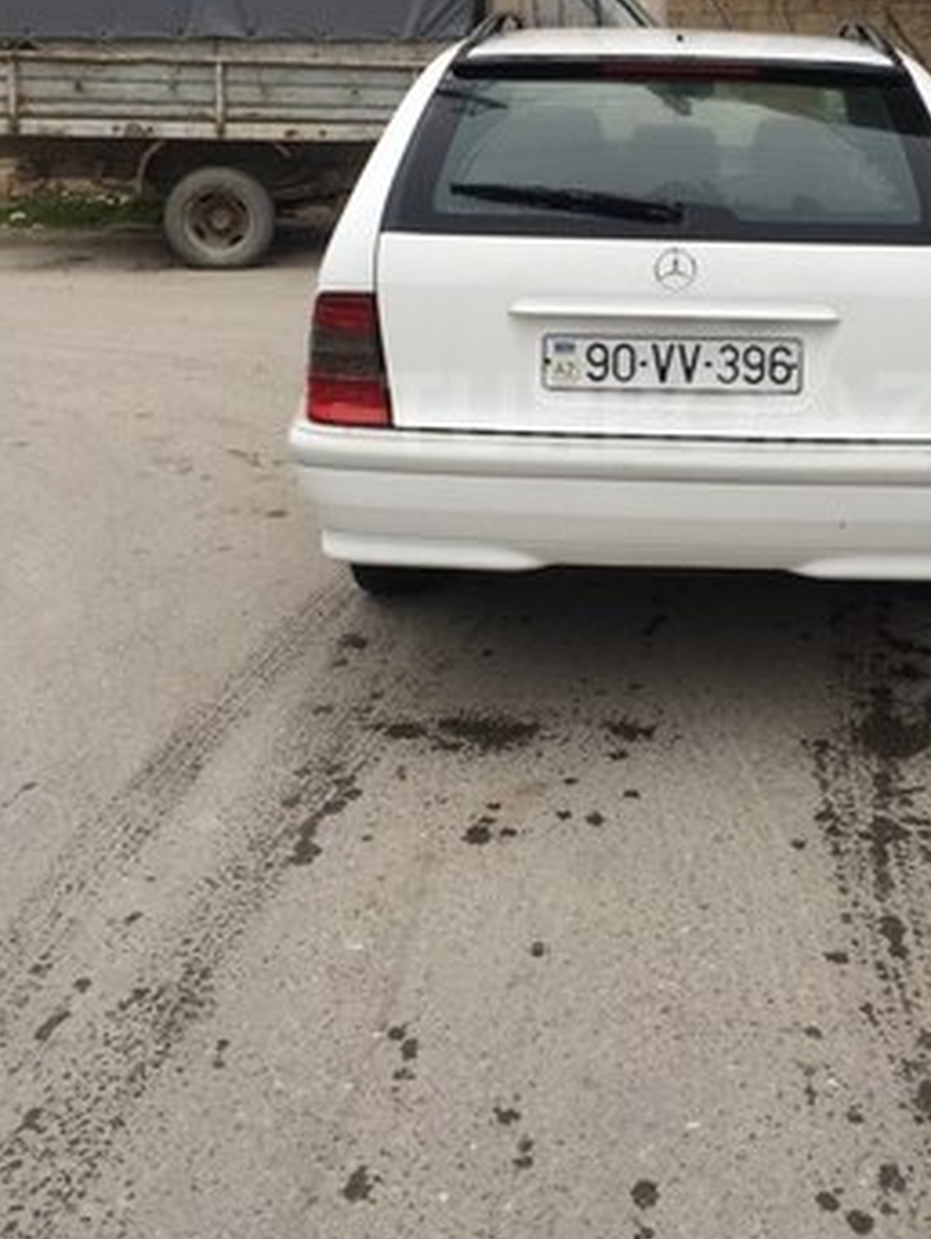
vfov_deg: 44.1
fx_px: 1504
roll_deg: -0.7
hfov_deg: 33.9
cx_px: 659
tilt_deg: -12.0
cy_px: 413
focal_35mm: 42
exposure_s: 1/100
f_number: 2.2
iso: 32
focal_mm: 4.15
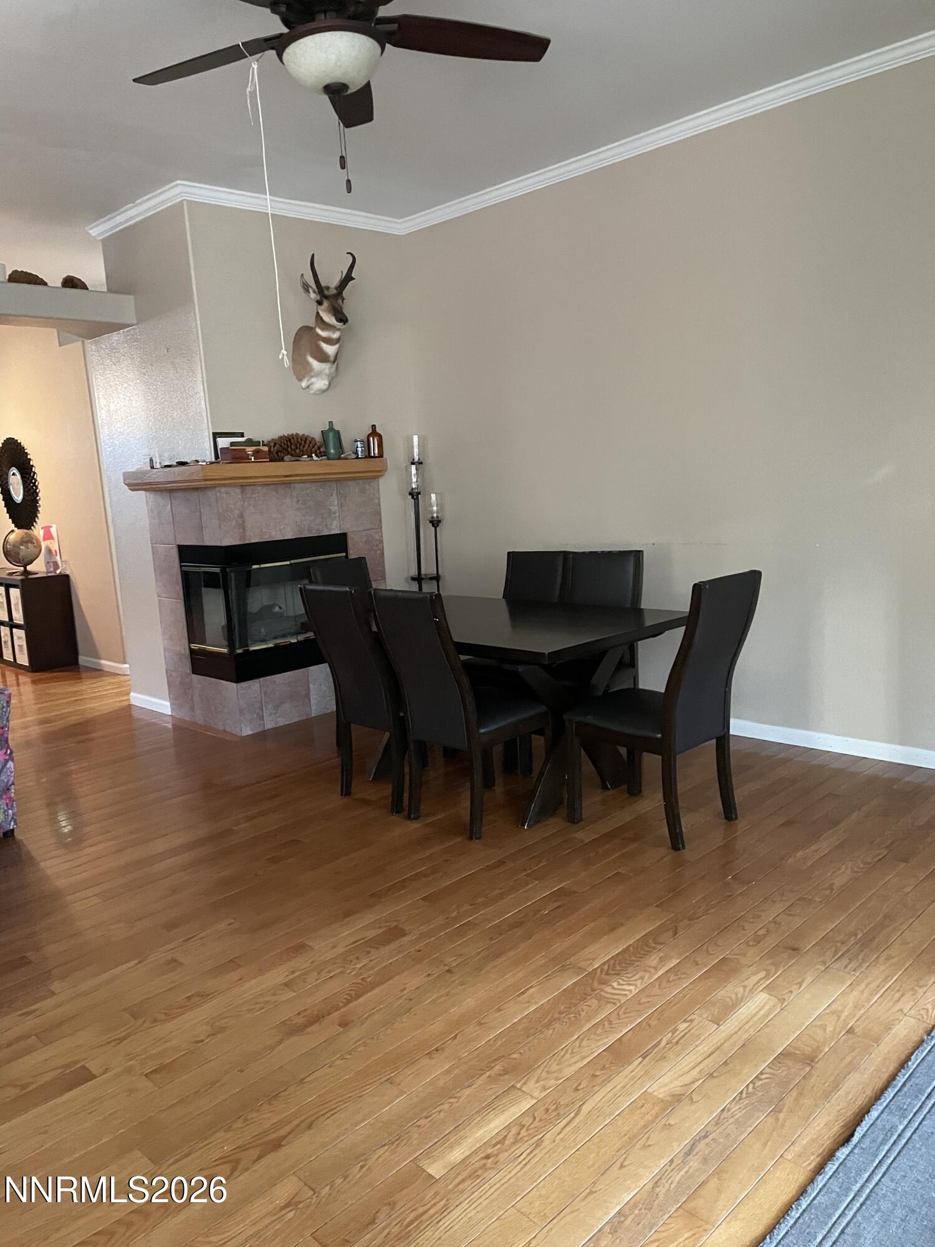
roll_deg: +4.1
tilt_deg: -7.8
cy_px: 624
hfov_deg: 53.1
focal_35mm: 26
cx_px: 468
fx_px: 936
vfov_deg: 67.3
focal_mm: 4.2
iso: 640
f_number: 1.6
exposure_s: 1/30
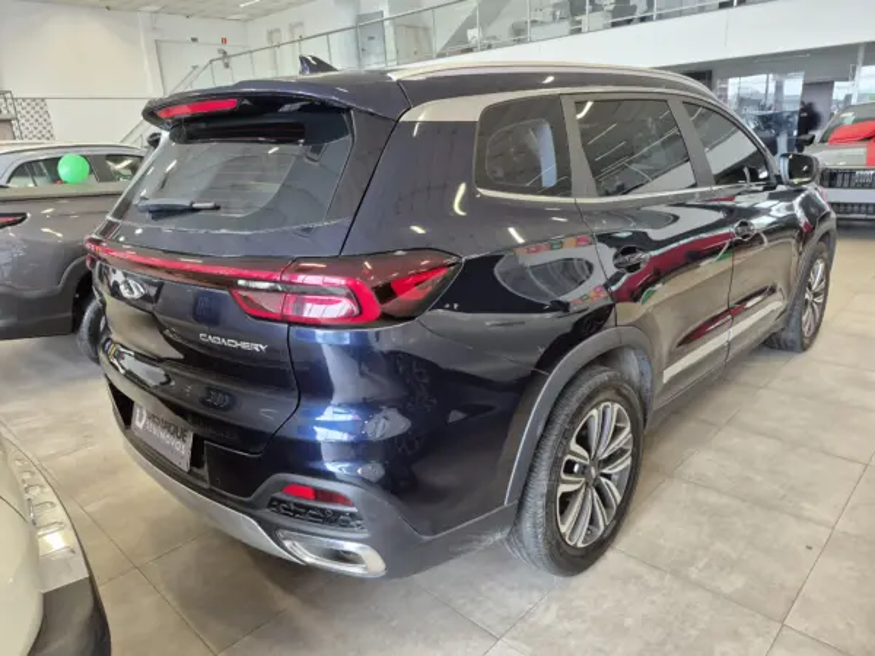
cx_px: 438
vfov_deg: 58.9
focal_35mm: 23
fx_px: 581
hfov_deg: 73.9
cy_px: 328
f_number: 1.8
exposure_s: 1/120
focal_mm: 5.4
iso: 200
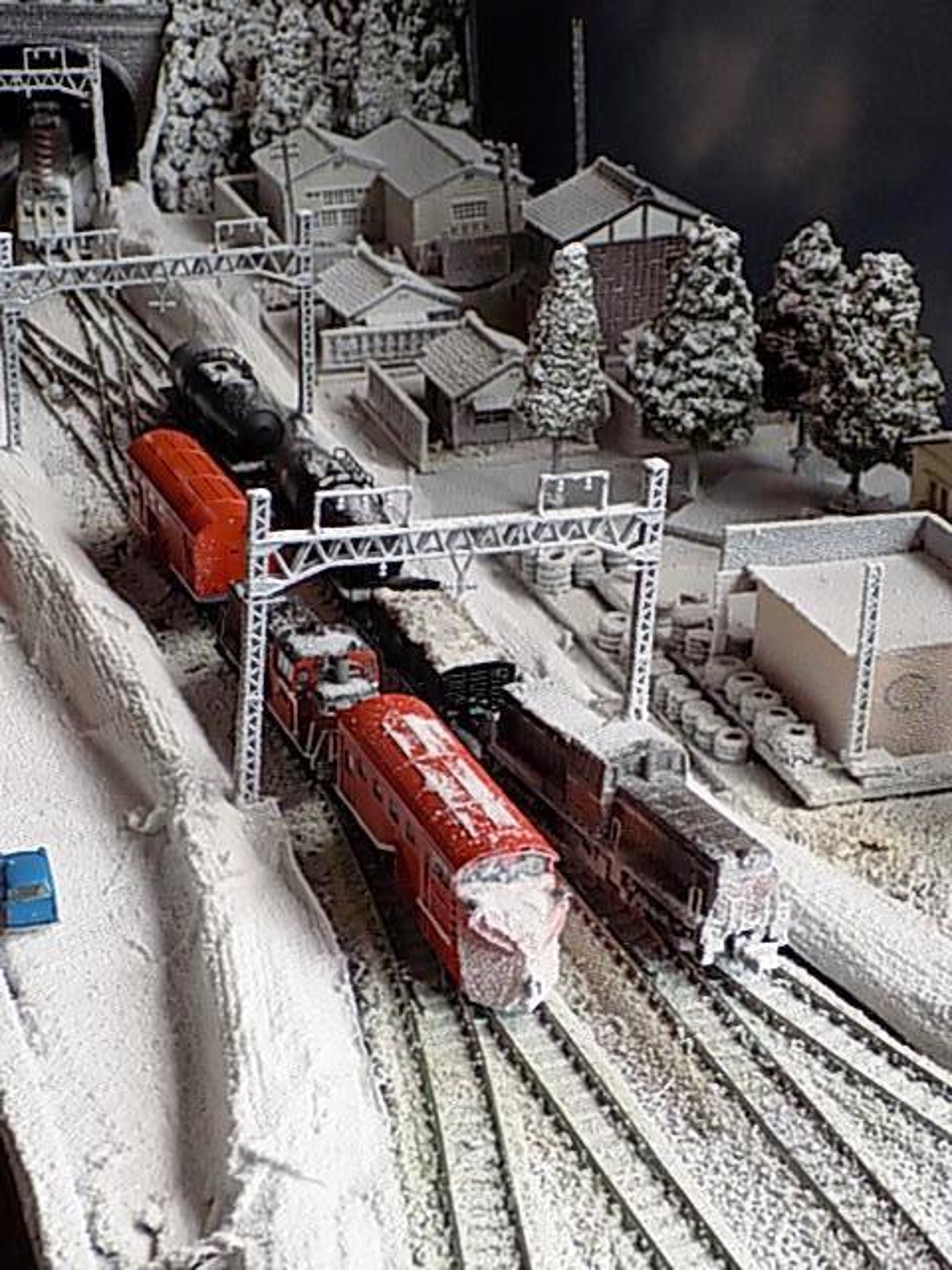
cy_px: 635
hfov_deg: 24.8
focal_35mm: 59
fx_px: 2163
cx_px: 476
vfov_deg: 32.7
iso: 140
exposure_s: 1/30
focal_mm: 10.5
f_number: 4
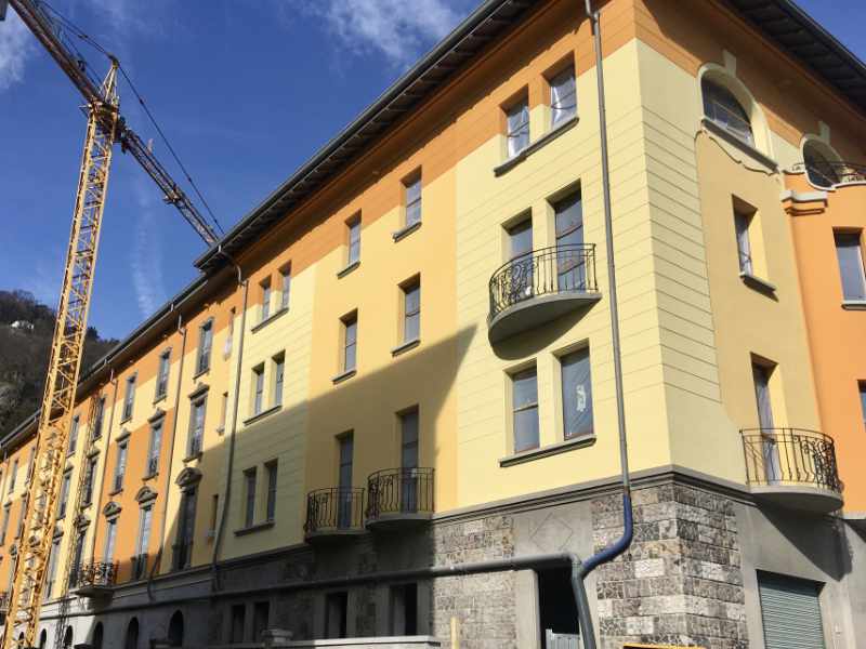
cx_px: 433
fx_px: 726
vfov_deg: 48.2
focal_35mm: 29
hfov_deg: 61.7
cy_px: 324
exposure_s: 1/2079
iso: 25
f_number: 2.2
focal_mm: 4.2
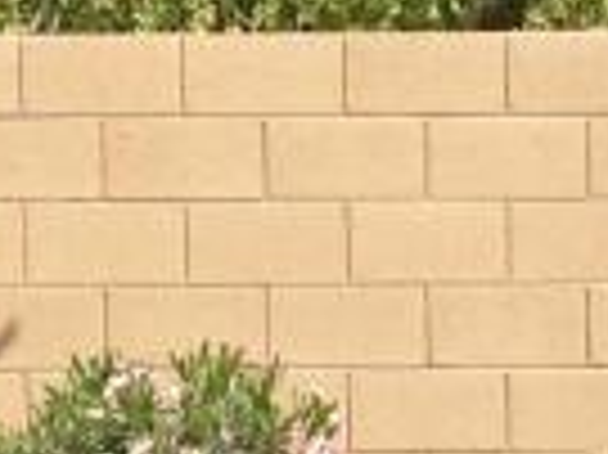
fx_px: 4668
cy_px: 481
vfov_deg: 5.6
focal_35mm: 266
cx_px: 883
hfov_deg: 7.3
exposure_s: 1/1513
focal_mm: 4.28
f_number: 2.4
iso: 50
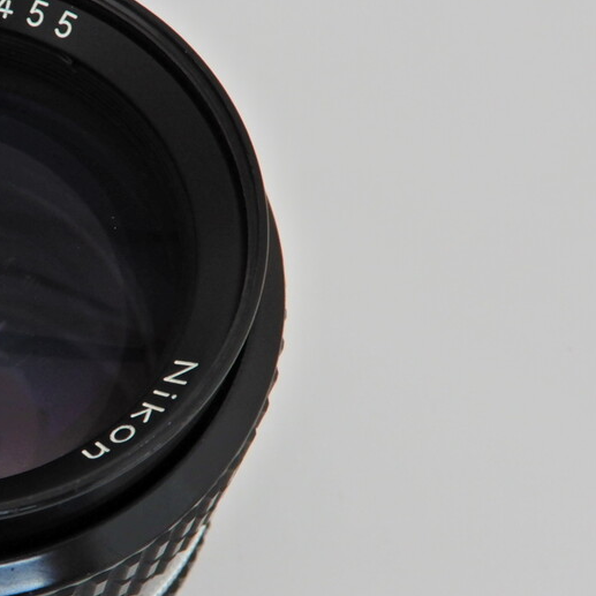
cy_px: 314
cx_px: -76
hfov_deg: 21.0
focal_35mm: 78
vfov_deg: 22.2
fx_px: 1519
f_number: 4
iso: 160
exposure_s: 1/30
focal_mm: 6.8
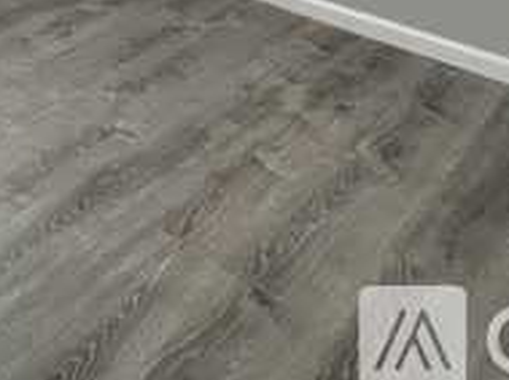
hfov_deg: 33.5
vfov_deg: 21.8
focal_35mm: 46
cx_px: -104
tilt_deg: -2.2
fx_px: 675
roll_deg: -1.4
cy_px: -280
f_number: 1.8
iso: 160
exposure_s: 1/120
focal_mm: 1.57
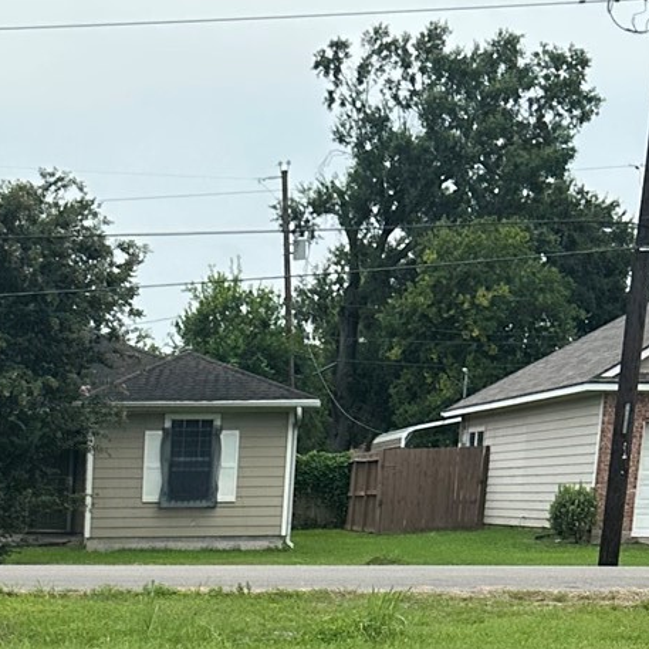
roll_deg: -1.7
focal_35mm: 95
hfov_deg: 17.6
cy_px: 1200
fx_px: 2015
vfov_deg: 15.5
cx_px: -72
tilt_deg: -16.2
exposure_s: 1/2525
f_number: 1.78
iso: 80
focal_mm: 6.86
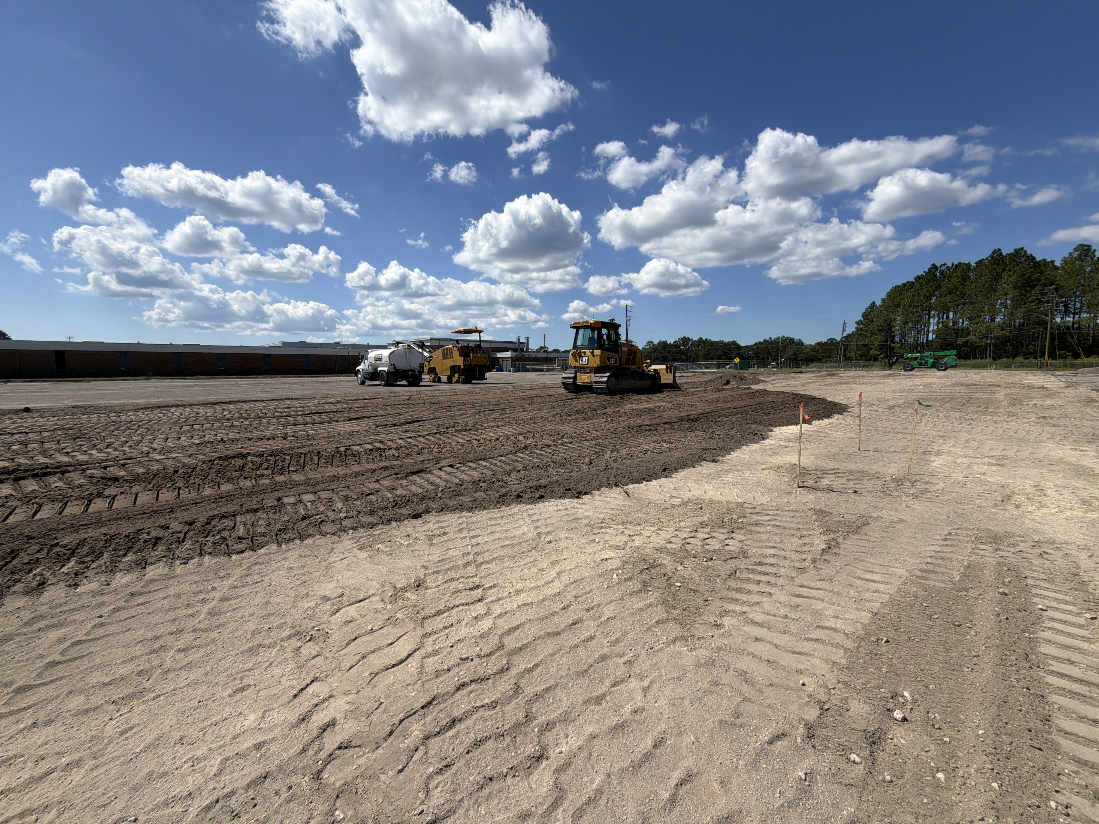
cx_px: 550
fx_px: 444
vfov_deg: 85.7
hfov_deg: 102.1
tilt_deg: -7.1
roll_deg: +0.1
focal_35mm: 14
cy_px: 412
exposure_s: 1/1464
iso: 20
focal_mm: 2.22
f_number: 2.2
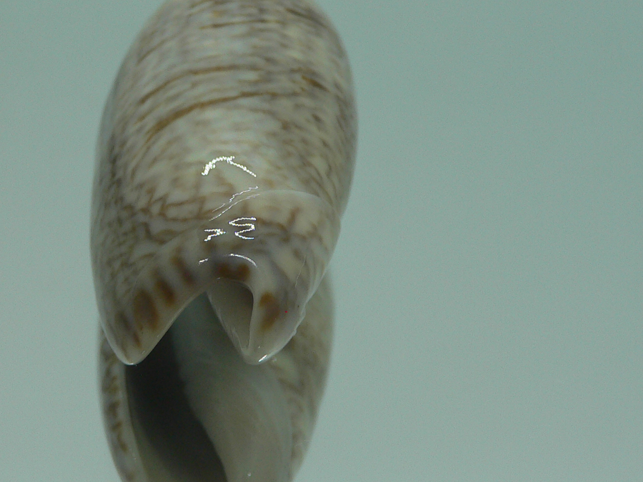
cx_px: 231
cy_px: 239
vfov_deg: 27.0
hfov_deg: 35.3
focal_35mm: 54
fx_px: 1003
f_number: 2.8
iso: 80
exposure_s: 1/60
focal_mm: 4.6
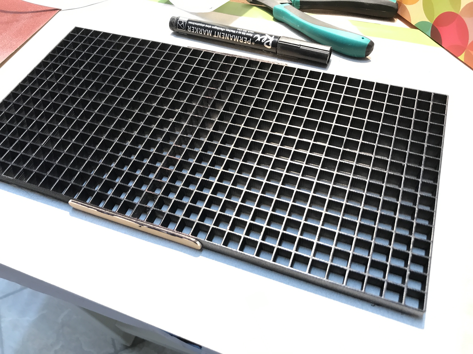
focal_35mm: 28
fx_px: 383
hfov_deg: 63.4
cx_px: 236
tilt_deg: -55.0
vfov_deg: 49.7
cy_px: 177
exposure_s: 1/17
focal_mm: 3.99
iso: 64
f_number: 1.8
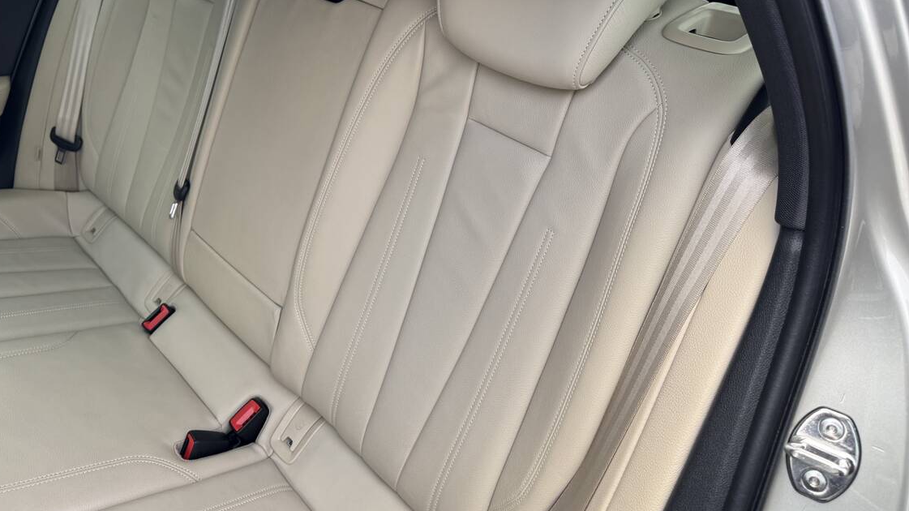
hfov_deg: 67.8
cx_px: 423
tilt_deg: -27.0
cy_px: 169
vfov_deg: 40.9
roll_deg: -5.7
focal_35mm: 28
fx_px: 675
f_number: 1.78
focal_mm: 6.76
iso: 100
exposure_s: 1/121
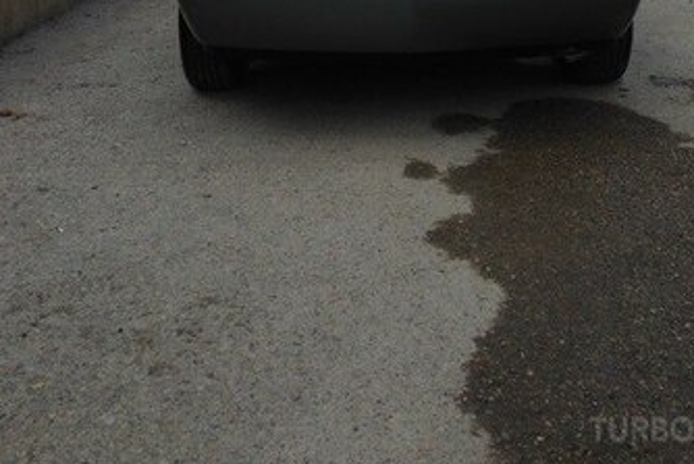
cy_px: -50
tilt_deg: -1.6
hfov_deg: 38.8
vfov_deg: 24.7
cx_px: 370
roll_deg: +2.2
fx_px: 984
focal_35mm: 51
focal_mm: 4.12
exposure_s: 1/968
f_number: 2.4
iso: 50
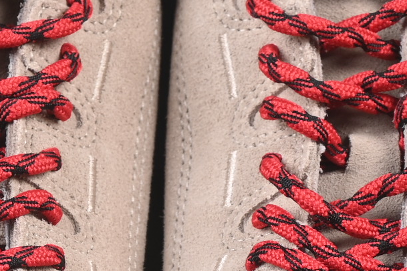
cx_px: 149
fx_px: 3878
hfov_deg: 6.0
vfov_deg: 4.0
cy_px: 276
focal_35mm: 343
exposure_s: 1/60
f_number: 6.3
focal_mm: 50
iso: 160
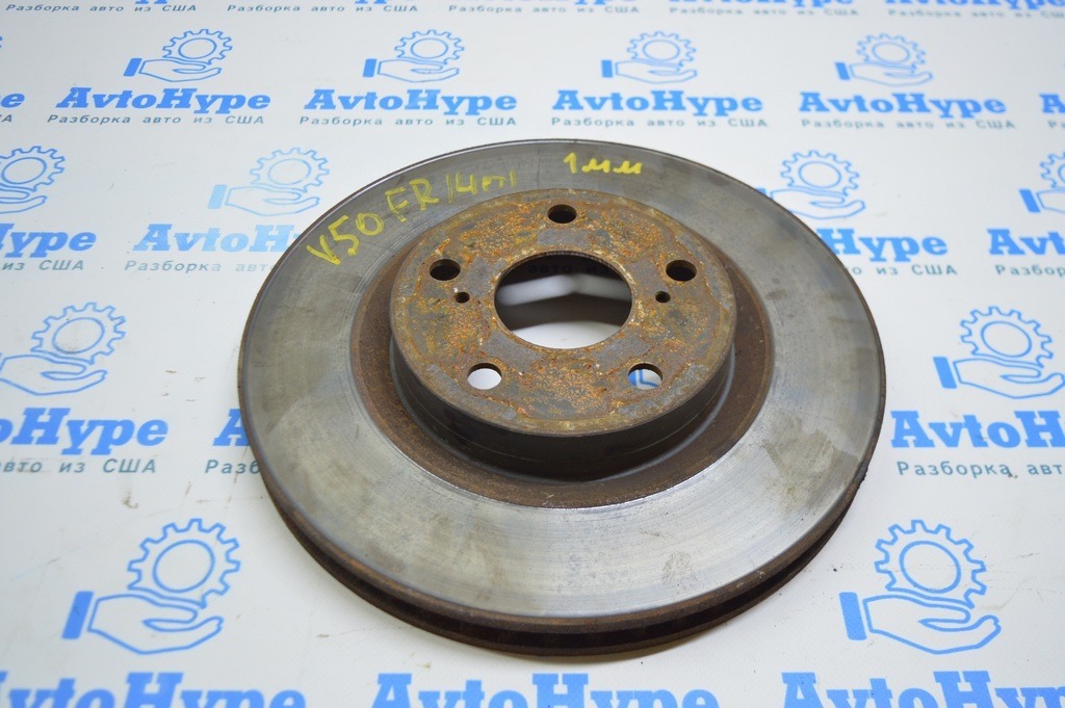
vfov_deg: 39.9
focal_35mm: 33
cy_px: 354
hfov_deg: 57.3
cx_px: 532
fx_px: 975
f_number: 3.8
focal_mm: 22
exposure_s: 1/50
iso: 400
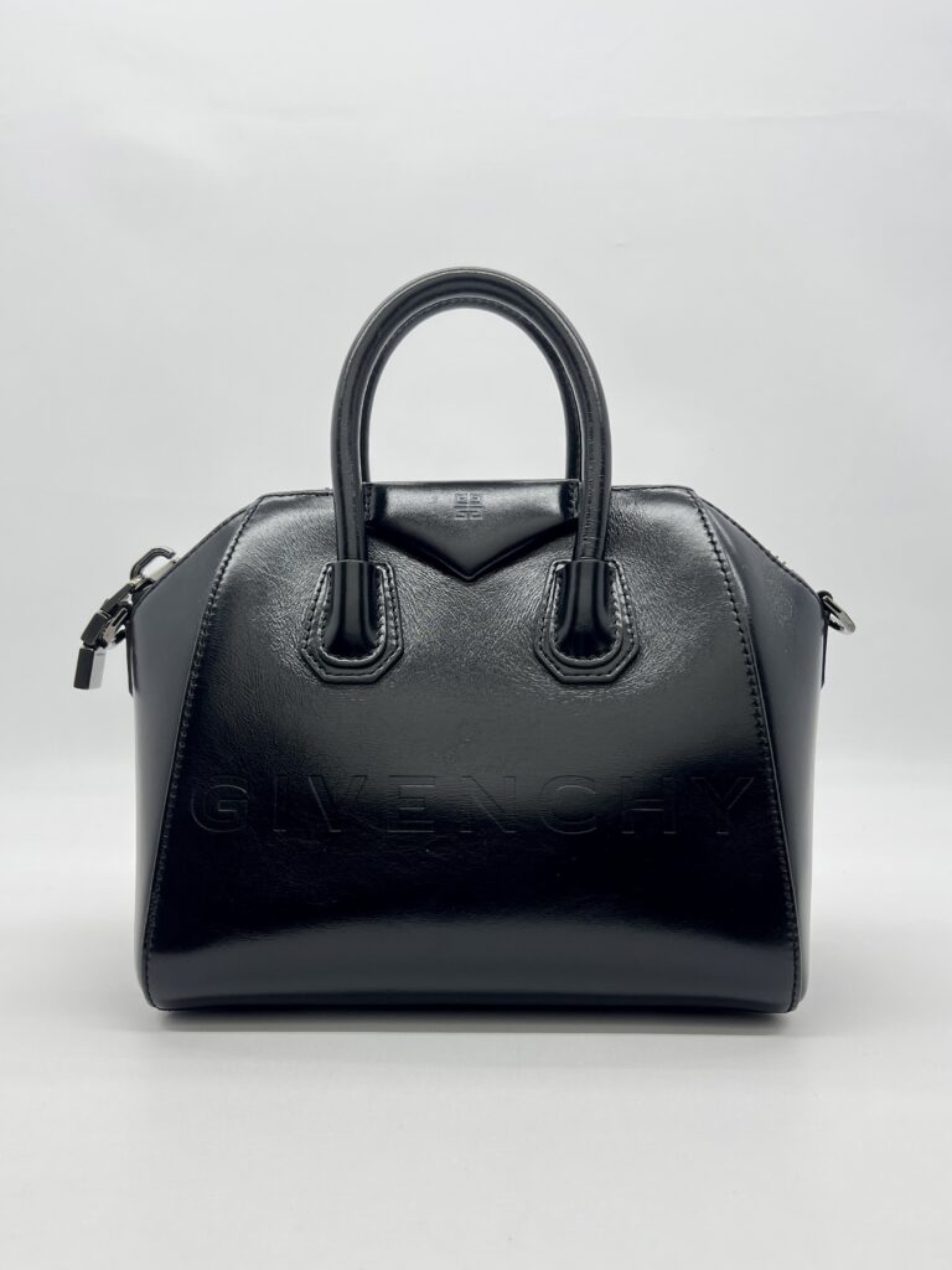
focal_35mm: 26
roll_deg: +0.0
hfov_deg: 53.1
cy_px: 635
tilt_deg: -2.9
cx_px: 476
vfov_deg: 67.3
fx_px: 953
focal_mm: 5.7
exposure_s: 1/133
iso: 32
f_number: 1.5
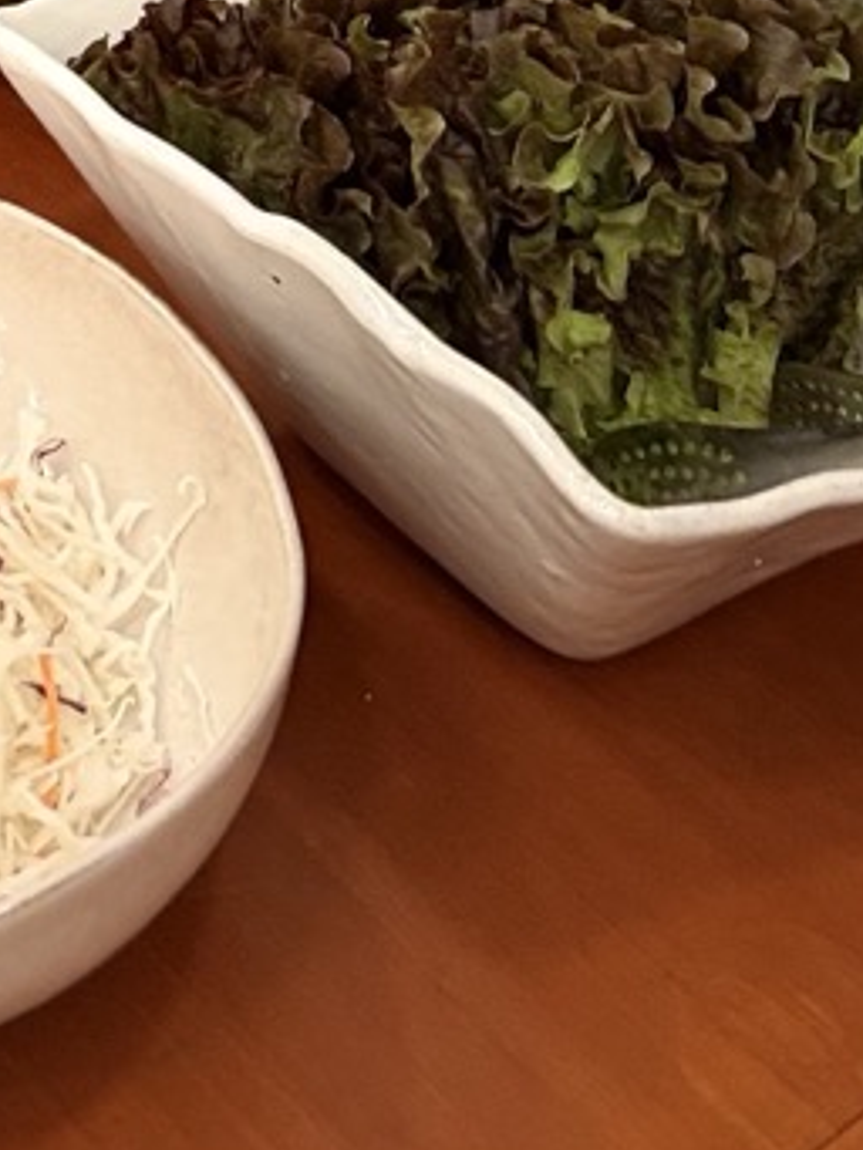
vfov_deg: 17.6
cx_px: -128
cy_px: -917
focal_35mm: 90
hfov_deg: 15.9
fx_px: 2990
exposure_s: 1/60
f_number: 1.78
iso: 320
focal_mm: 6.76
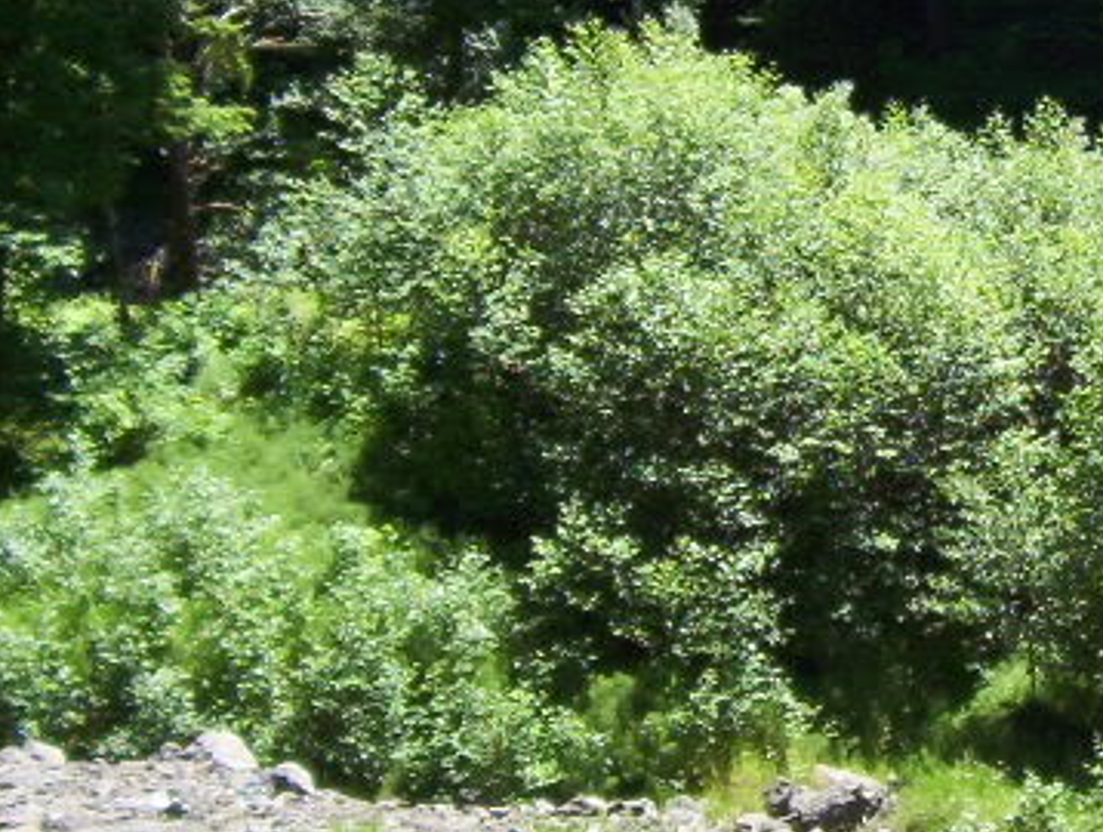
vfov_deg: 17.9
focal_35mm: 82
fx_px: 2618
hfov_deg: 22.7
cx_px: 1149
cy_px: 206
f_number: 2.76
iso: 100
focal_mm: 5.54
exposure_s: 1/601
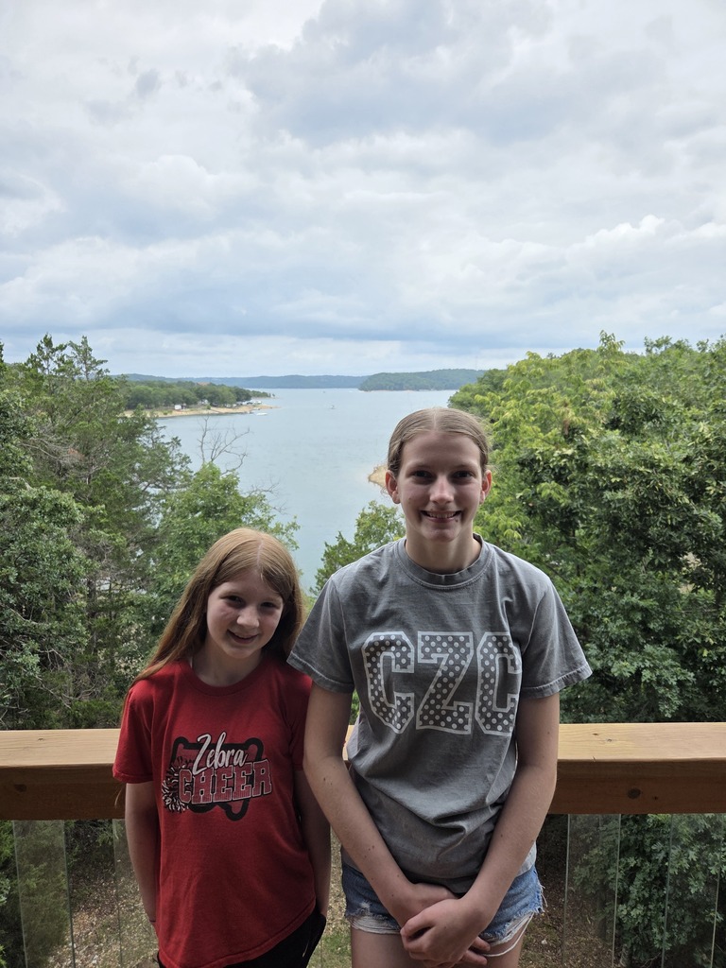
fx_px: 643
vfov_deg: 73.9
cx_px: 363
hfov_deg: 58.9
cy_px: 484
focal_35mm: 23
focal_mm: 5.4
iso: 80
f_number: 1.8
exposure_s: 1/3647
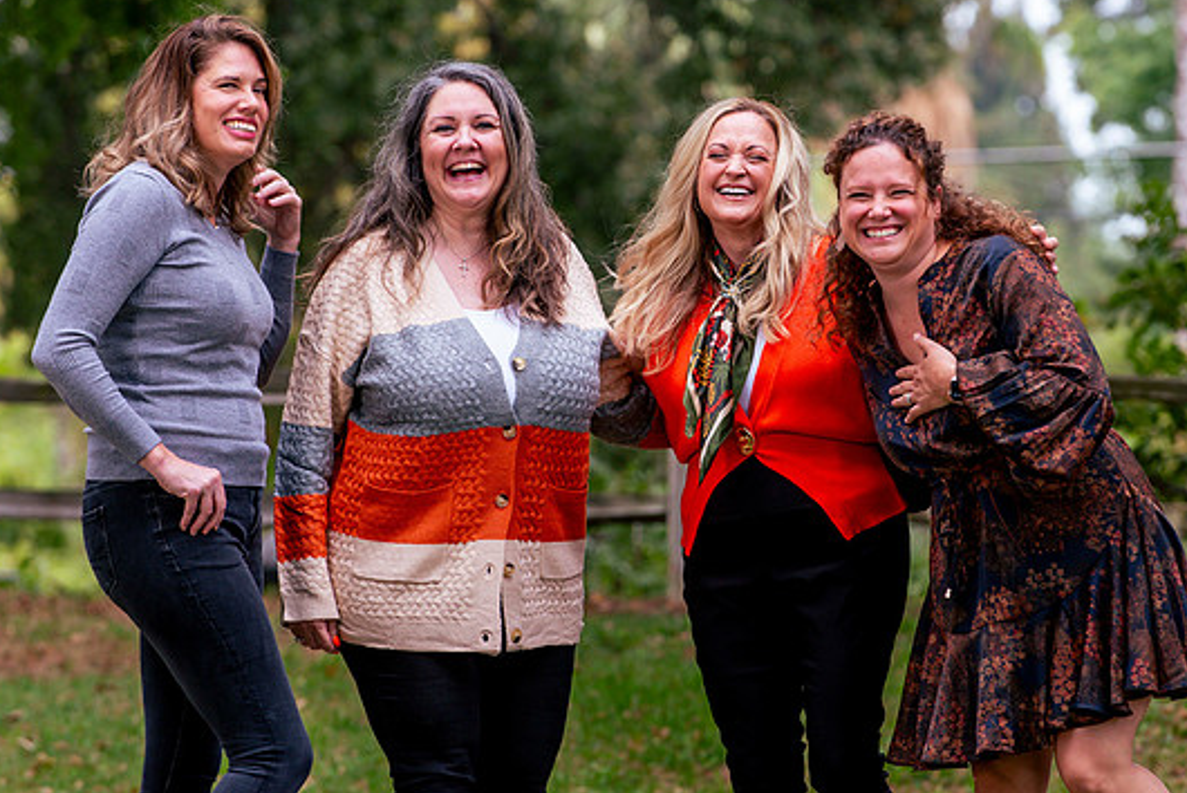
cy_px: 315
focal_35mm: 254
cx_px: 720
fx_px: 8379
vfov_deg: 5.4
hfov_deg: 8.1
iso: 200
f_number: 5.6
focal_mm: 200
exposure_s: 1/250
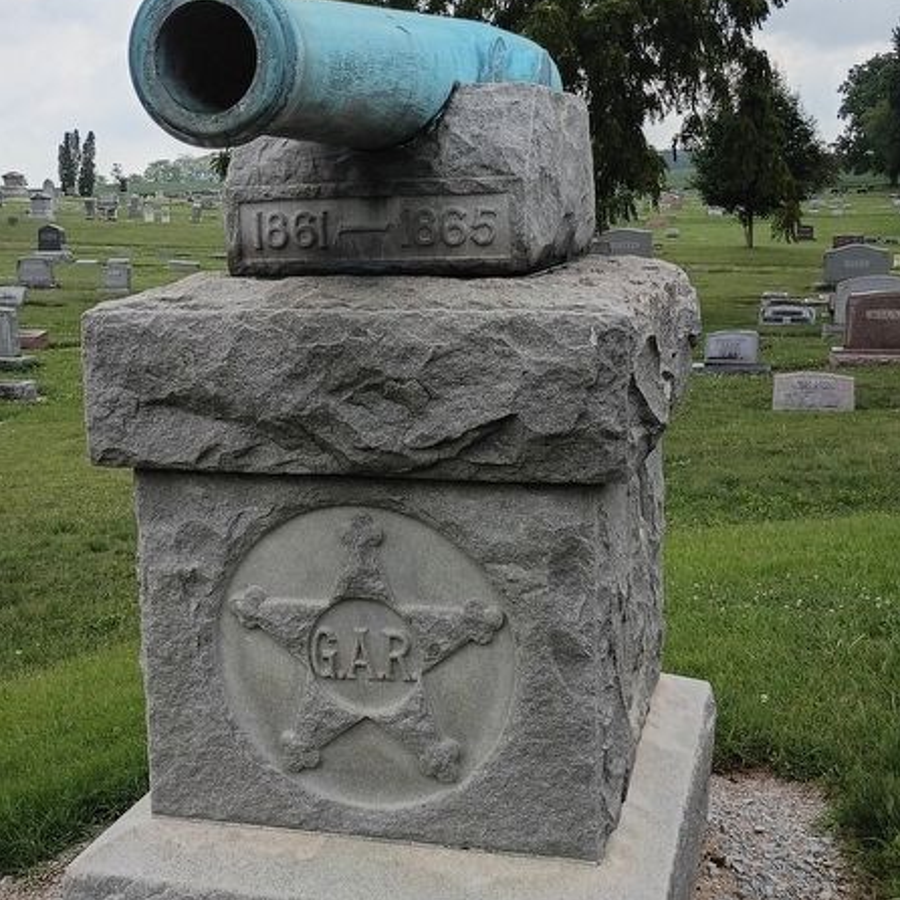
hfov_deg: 36.8
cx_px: 410
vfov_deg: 36.7
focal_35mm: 46
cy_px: 389
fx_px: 1353
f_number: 1.8
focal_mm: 4.27
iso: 105
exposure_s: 1/1225
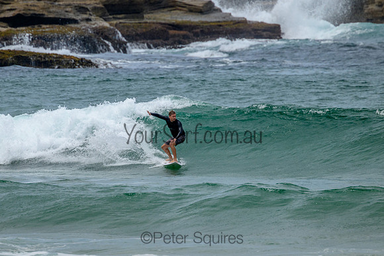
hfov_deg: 2.1
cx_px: 157
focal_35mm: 960
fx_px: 10238
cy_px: 106
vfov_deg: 1.4
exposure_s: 1/2000
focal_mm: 800
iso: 800
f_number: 11
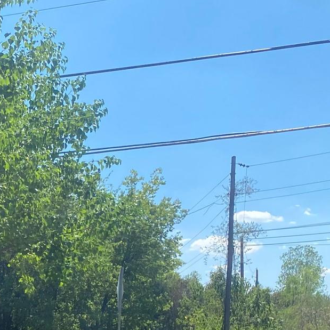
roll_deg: +3.3
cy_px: 392
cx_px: -65
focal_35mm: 76
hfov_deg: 21.2
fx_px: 820
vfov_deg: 21.2
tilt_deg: -3.4
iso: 32
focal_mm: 4.25
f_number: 1.8
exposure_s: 1/1961
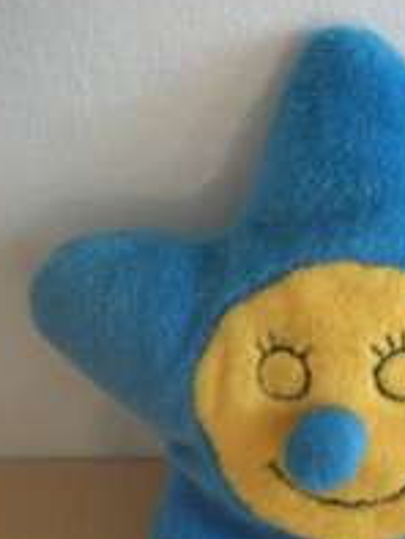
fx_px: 1169
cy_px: 367
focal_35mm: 75
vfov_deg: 25.8
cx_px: 361
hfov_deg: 19.3
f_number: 3.1
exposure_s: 1/34.6
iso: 200
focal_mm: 6.3
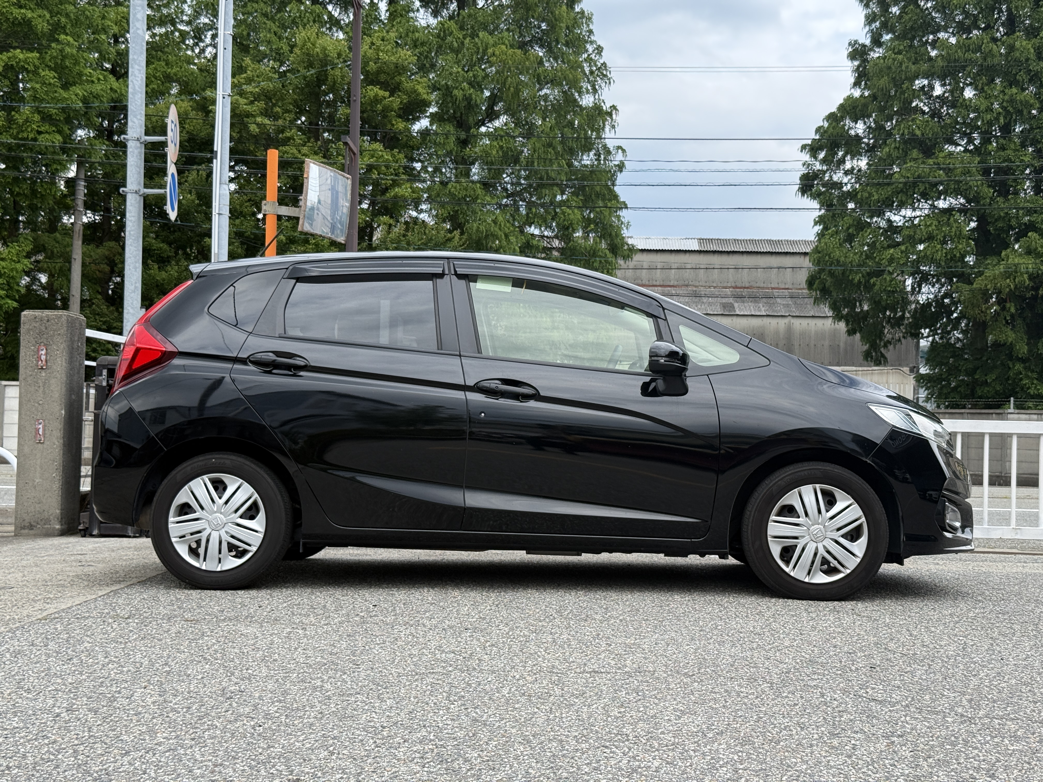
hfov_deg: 39.7
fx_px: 1446
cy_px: 391
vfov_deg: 30.3
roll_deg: -1.7
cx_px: 522
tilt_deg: +1.4
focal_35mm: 48
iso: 80
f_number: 1.78
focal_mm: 6.76
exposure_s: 1/1242
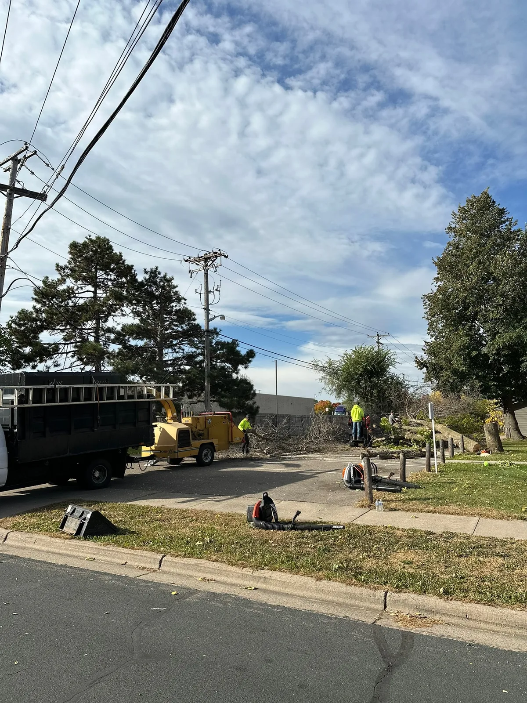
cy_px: 352
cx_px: 264
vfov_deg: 71.6
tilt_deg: +9.6
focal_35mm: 24
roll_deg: +0.1
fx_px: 487
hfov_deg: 56.8
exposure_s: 1/5848
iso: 80
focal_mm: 6.86
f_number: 1.78
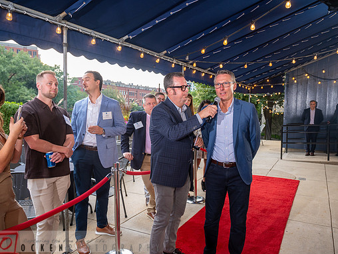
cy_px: 128
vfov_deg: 48.2
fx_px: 283
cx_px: 182
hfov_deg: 61.6
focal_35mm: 29
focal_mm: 25
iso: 800
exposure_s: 1/125
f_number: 4
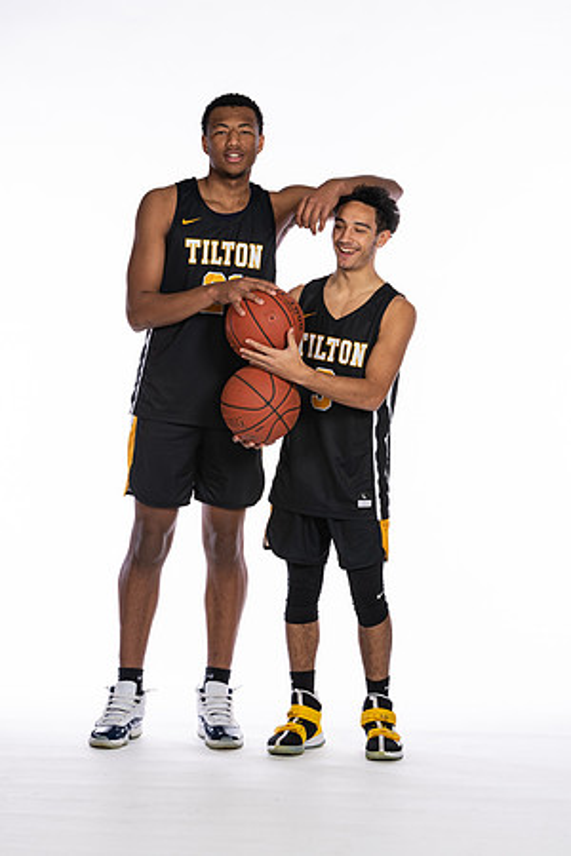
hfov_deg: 9.9
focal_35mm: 138
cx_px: 286
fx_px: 3283
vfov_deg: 14.9
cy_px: 428
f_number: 5.6
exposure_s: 1/100
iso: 100
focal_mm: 92
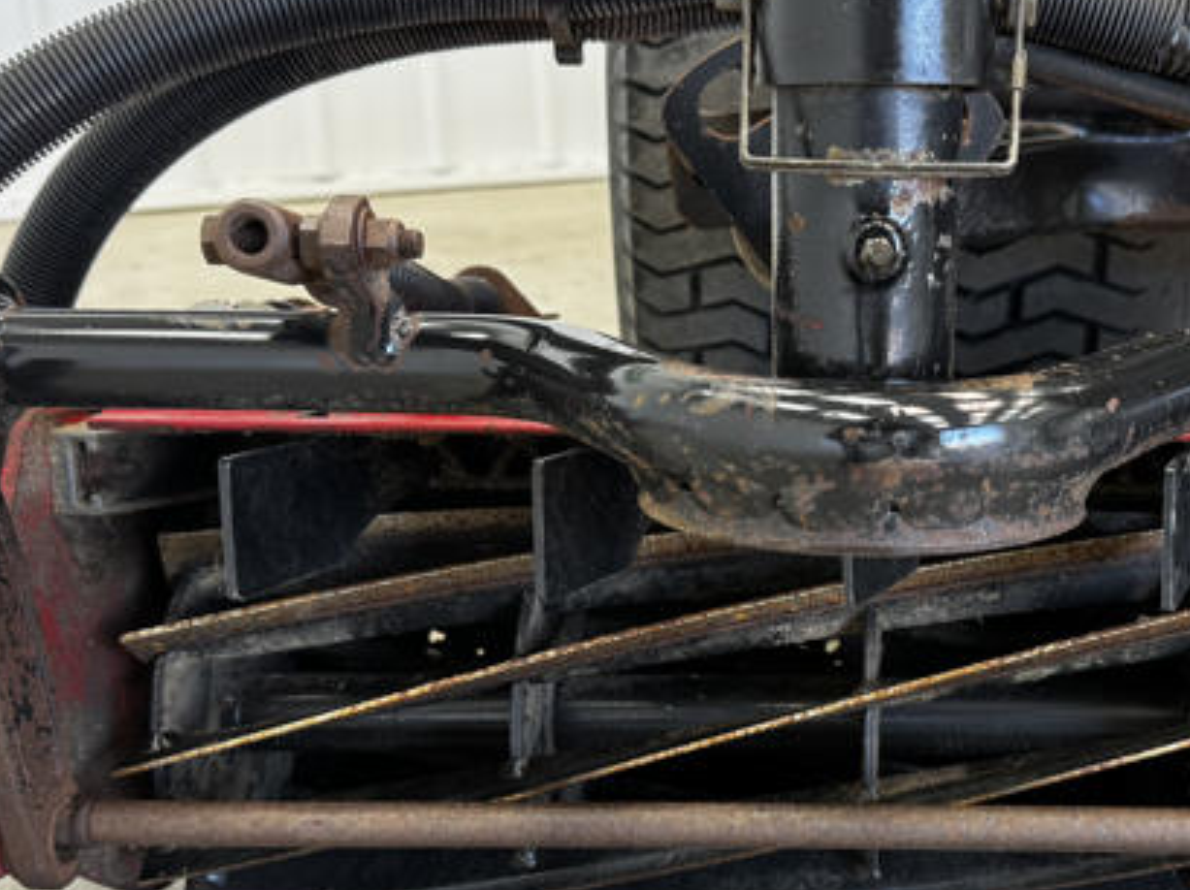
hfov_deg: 39.5
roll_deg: -0.1
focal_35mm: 47
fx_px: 1614
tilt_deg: -20.6
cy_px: 573
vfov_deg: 30.7
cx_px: 870
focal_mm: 6.76
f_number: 1.78
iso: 160
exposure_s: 1/60
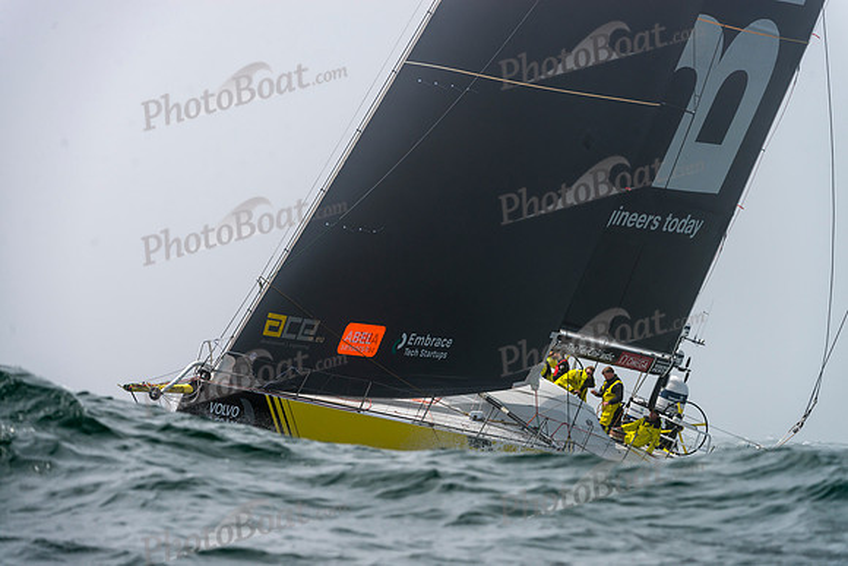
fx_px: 6126
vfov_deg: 5.3
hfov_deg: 7.9
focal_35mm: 260
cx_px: 424
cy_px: 283
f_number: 8
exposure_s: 1/1250
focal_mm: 260
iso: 280
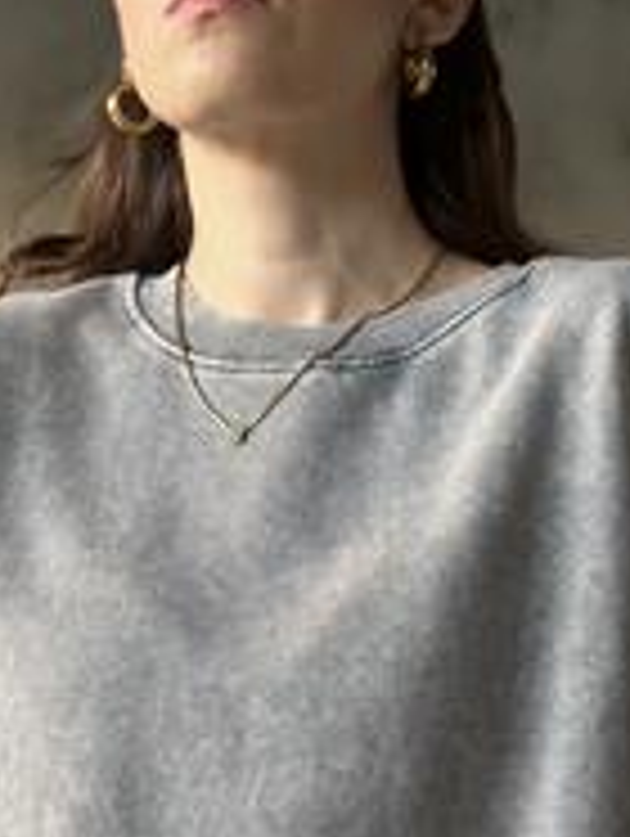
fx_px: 2663
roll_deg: -0.2
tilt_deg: -0.4
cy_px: 936
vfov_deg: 17.2
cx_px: 338
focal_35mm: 110
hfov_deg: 13.5
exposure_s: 1/60
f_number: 1.78
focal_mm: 6.86
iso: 320
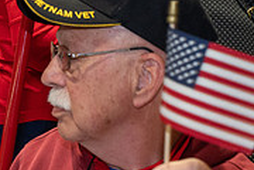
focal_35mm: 180
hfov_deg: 11.4
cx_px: 42
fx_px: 1270
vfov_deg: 7.6
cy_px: 74
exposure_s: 1/60
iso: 4000
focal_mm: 56
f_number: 5.6
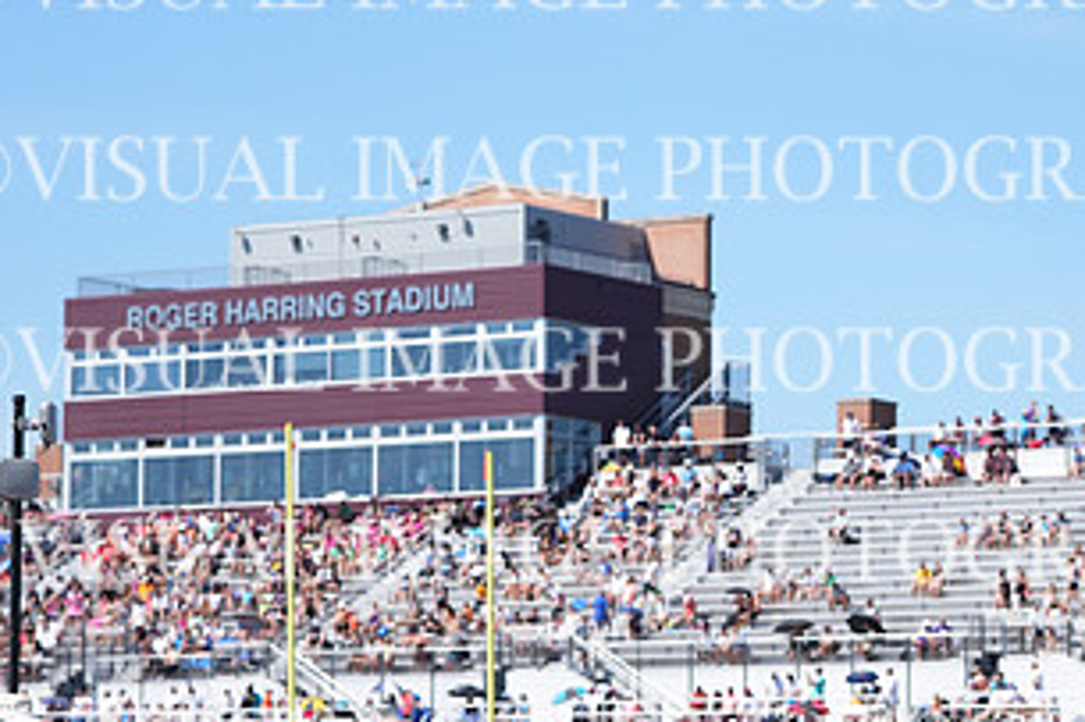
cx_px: 631
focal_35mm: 173
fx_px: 5211
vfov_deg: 7.9
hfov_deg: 11.9
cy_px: 455
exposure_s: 1/2500
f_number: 4
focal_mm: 91
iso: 320
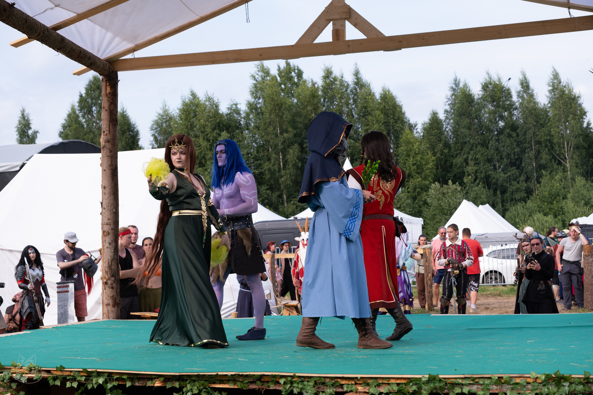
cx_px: 296
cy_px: 198
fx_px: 955
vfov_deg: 23.4
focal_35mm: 58
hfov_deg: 34.5
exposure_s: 1/640
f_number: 4
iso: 200
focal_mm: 38.8
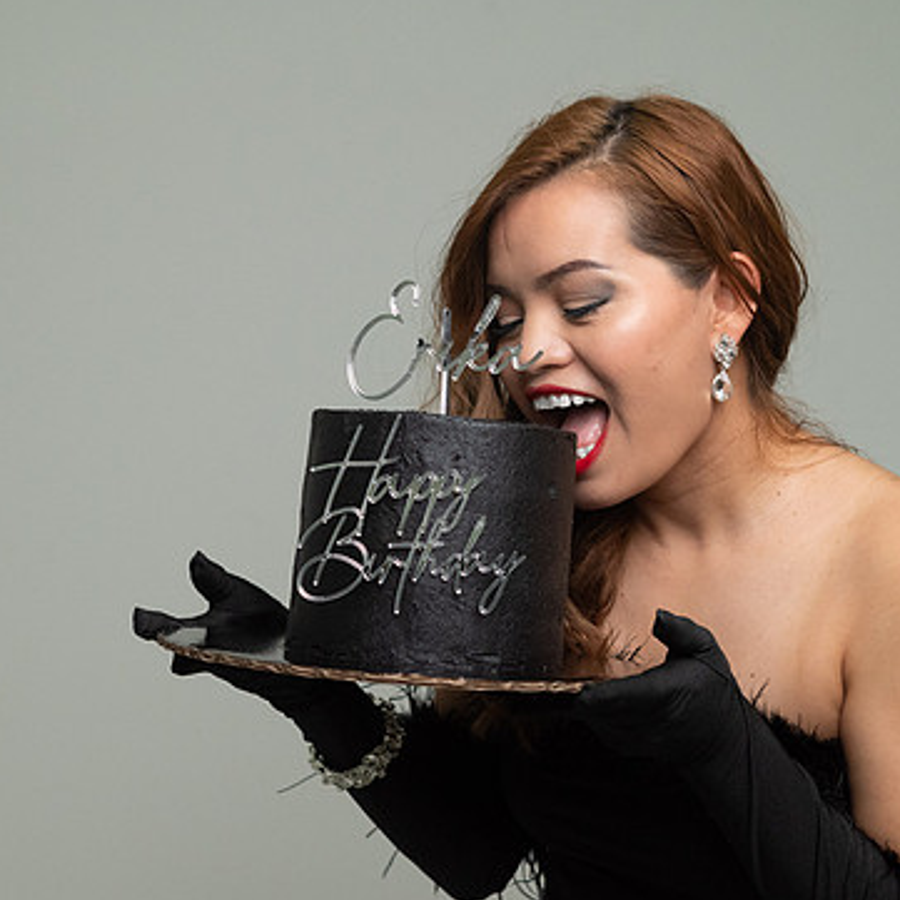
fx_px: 2412
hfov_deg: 21.1
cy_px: 467
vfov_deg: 21.1
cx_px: 476
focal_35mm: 82
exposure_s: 1/500
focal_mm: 60
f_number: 5.6
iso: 3200
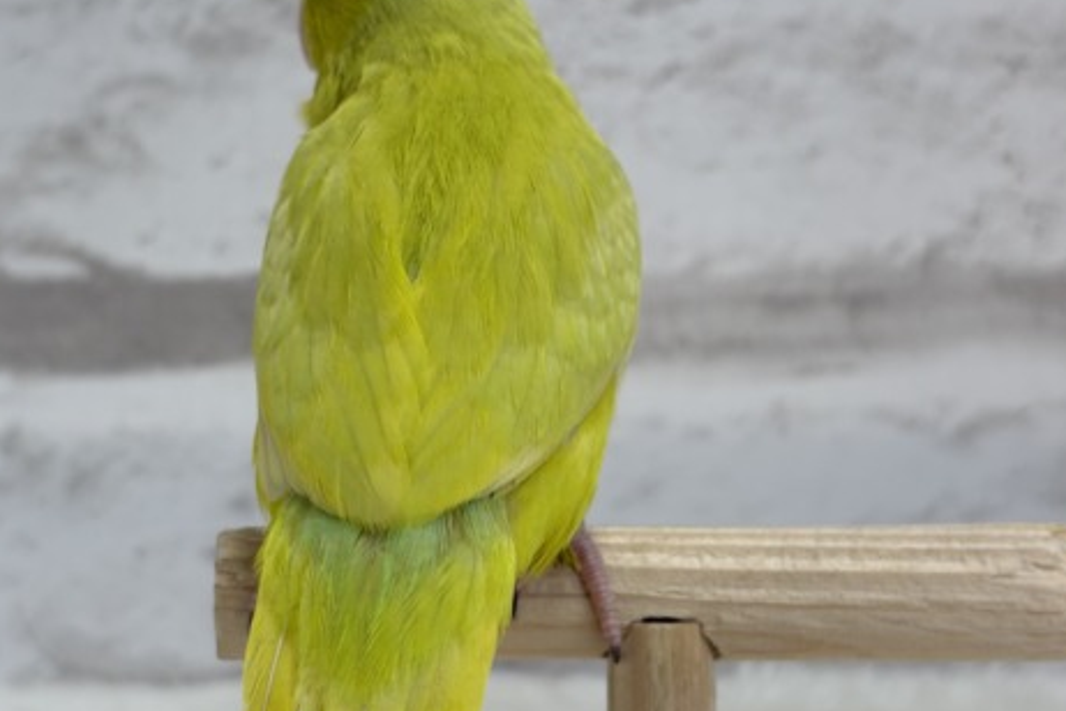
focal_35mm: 75
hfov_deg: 26.9
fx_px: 2221
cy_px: 335
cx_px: 399
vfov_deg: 18.2
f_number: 1.6
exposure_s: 1/100
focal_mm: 5.96
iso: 64
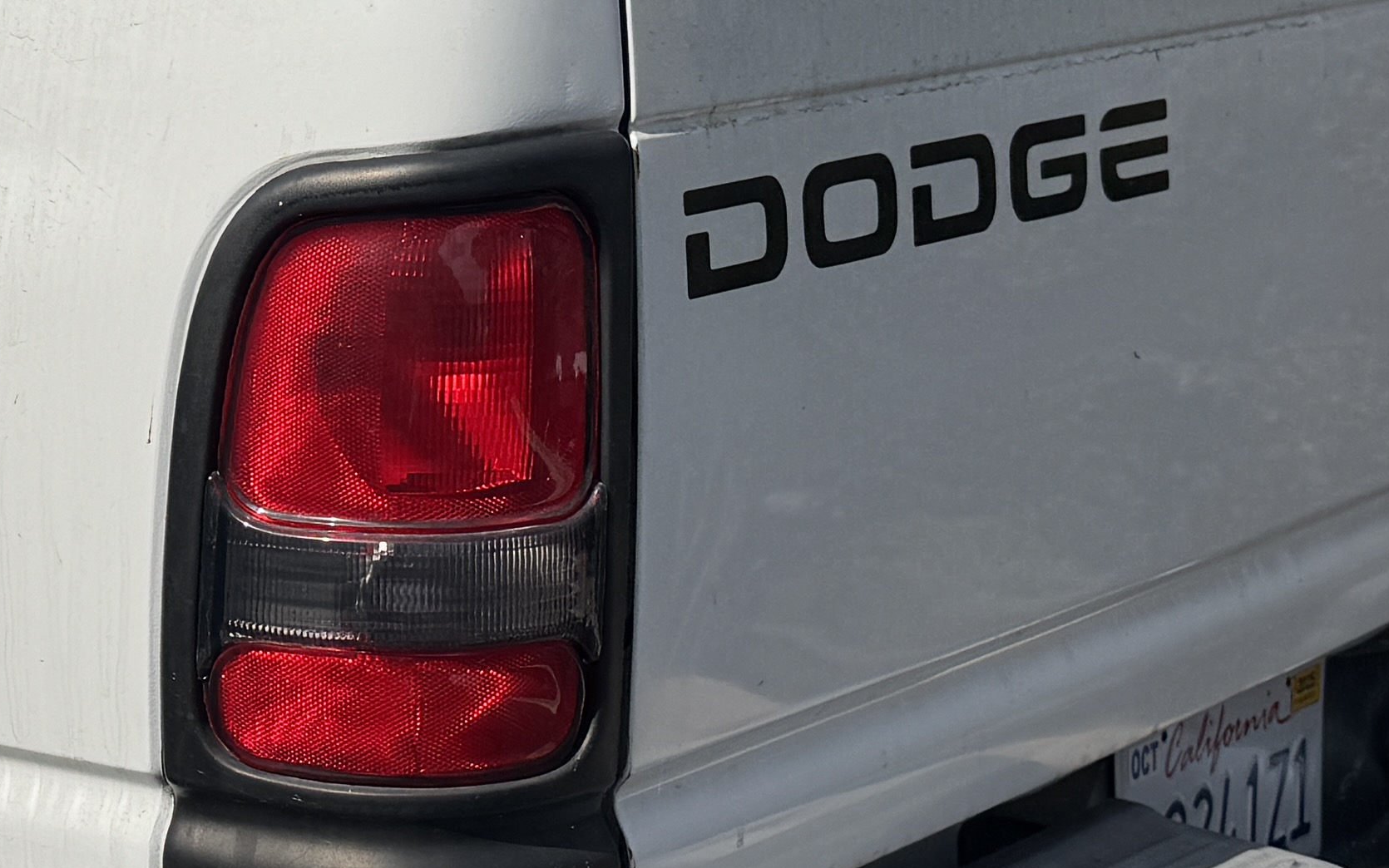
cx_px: -179
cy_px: 331
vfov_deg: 15.0
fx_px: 3294
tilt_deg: -8.7
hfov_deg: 22.3
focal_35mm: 87
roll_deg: -0.6
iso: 80
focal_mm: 6.76
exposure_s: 1/7937
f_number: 1.78
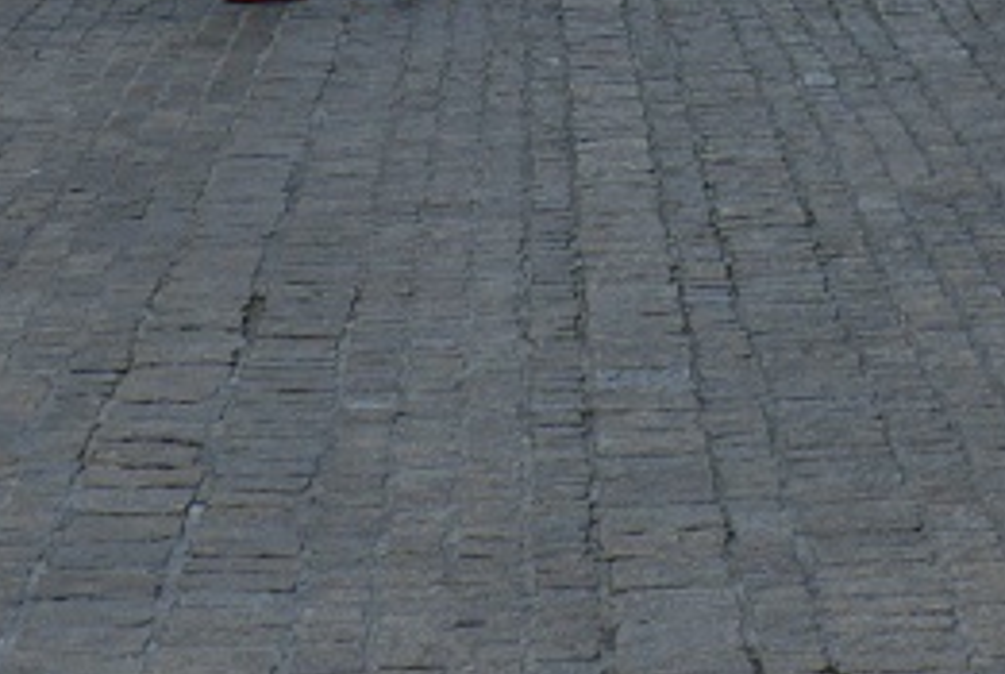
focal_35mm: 182
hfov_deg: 11.2
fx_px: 5089
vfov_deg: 7.2
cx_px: 805
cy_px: -801
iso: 100
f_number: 8
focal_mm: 24
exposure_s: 1/80
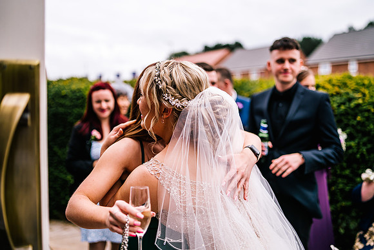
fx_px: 388
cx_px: 187
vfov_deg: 35.6
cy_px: 125
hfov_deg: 51.4
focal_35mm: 37
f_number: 1.6
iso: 100
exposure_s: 1/3200
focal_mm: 35
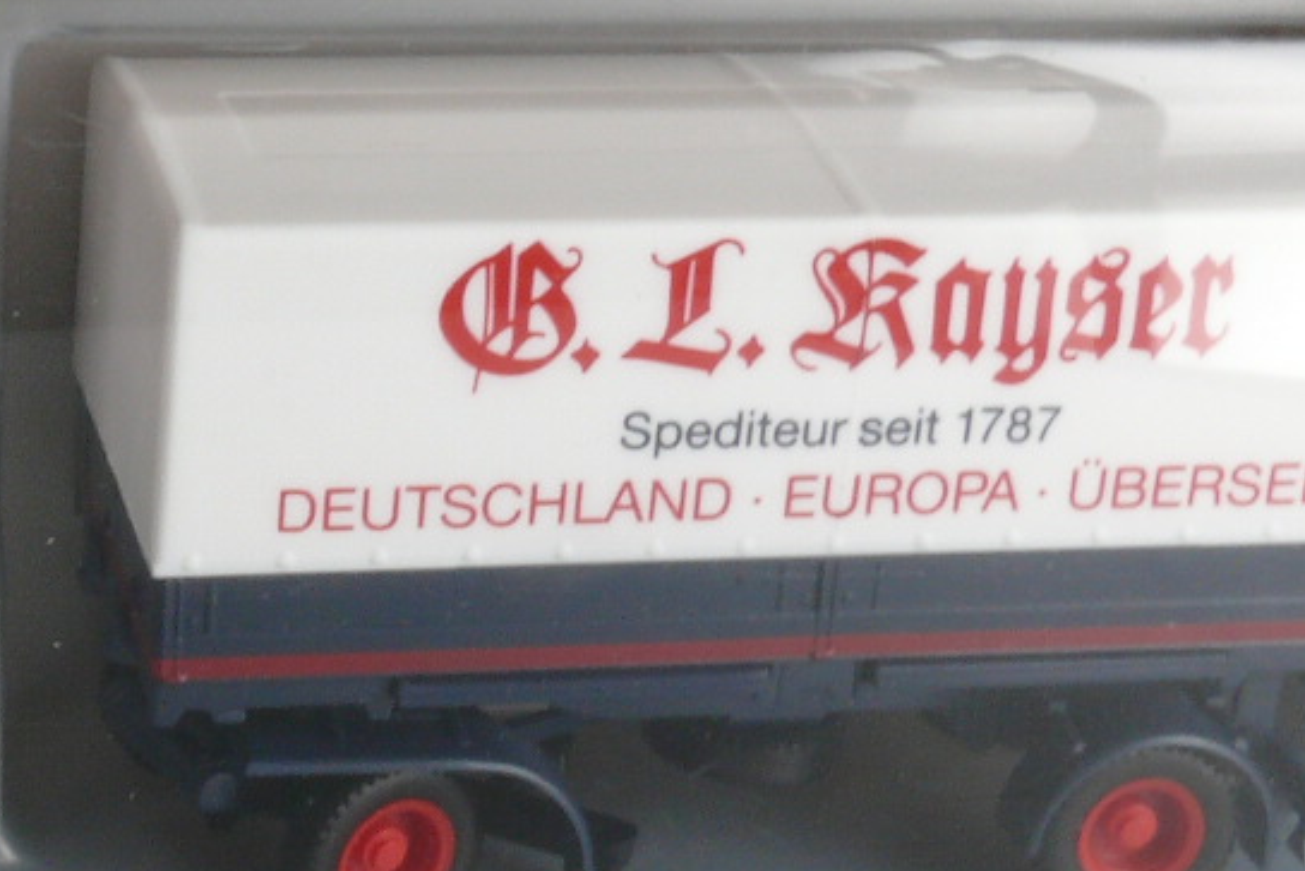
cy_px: 360
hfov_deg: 18.1
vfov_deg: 12.8
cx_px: -300
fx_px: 3880
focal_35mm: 107
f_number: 11
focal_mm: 7.4
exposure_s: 1/10
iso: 100
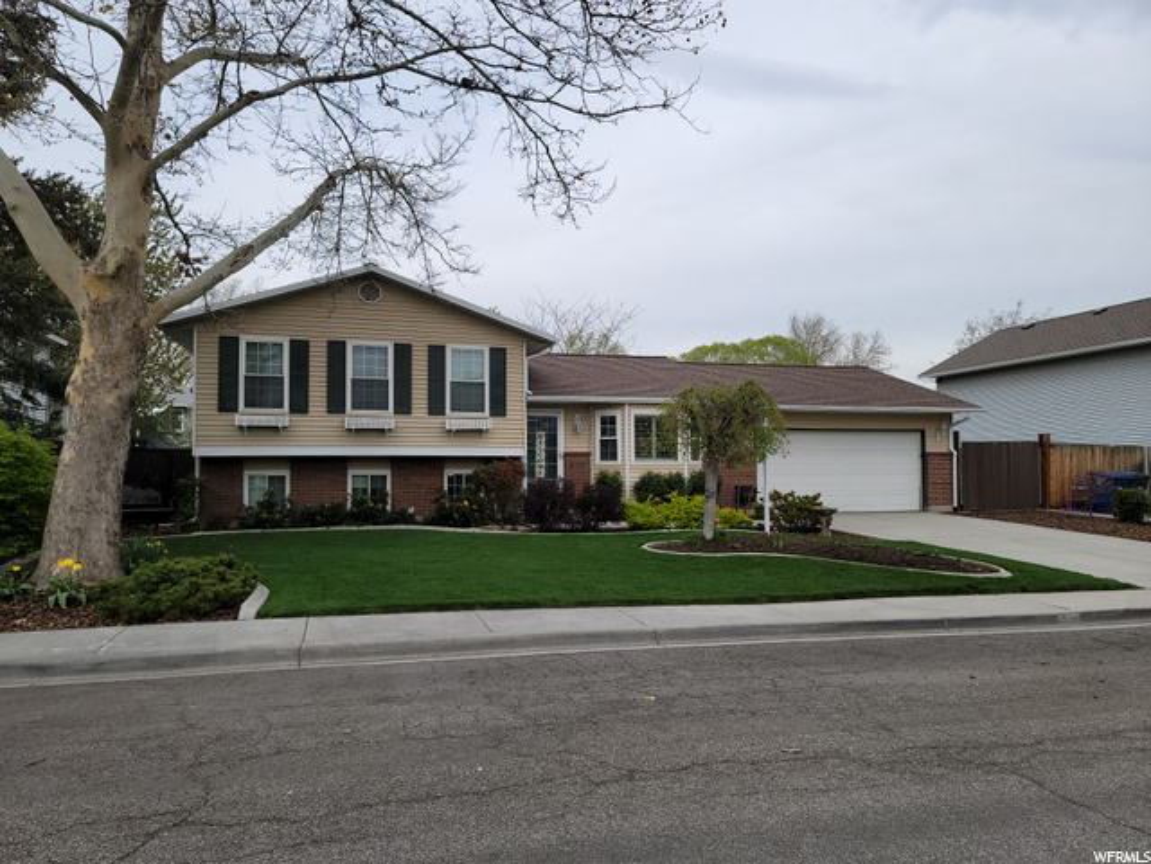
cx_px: 576
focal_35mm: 25
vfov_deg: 54.9
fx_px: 831
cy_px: 432
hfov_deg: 69.4
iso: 20
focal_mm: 7
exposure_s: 1/657
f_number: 1.8
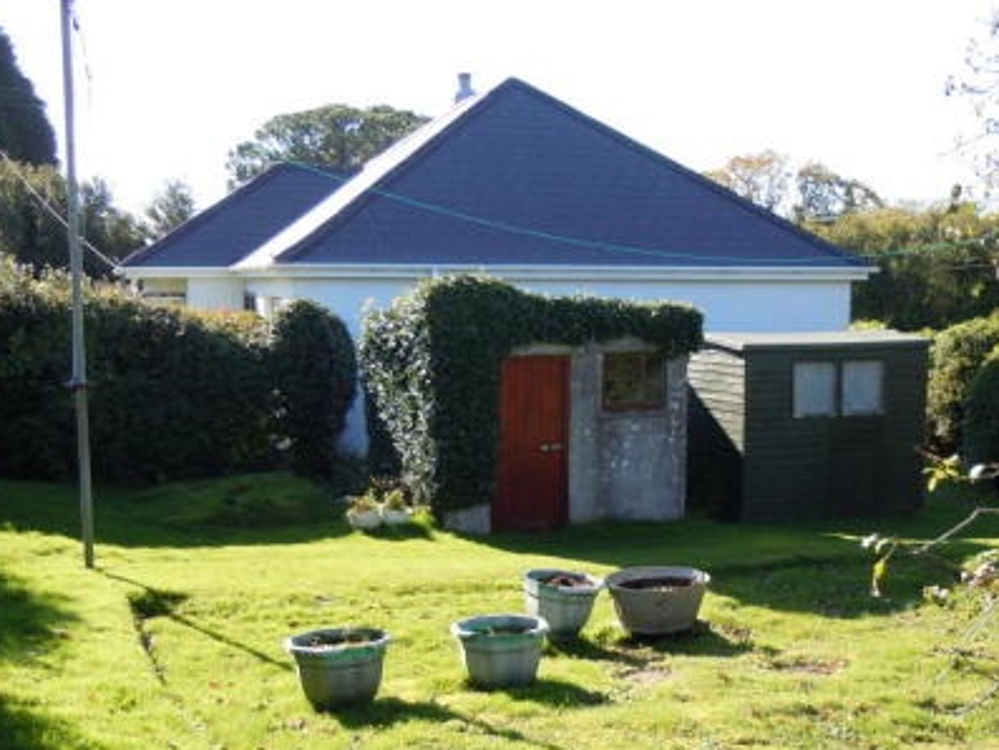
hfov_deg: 42.6
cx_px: 620
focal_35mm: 44
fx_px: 1270
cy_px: 484
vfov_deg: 32.7
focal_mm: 5.4
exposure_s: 1/250
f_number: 3.5
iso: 100
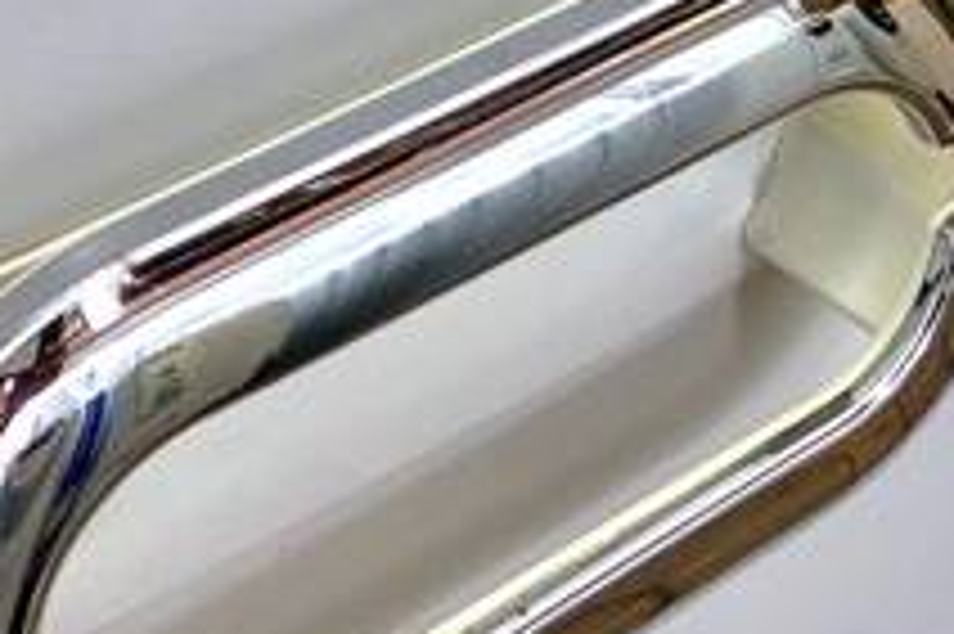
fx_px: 3389
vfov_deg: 9.9
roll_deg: +0.4
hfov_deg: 15.1
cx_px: 1332
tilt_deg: -22.6
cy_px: -659
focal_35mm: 128
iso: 25
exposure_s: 1/101
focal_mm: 3.99
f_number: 1.8
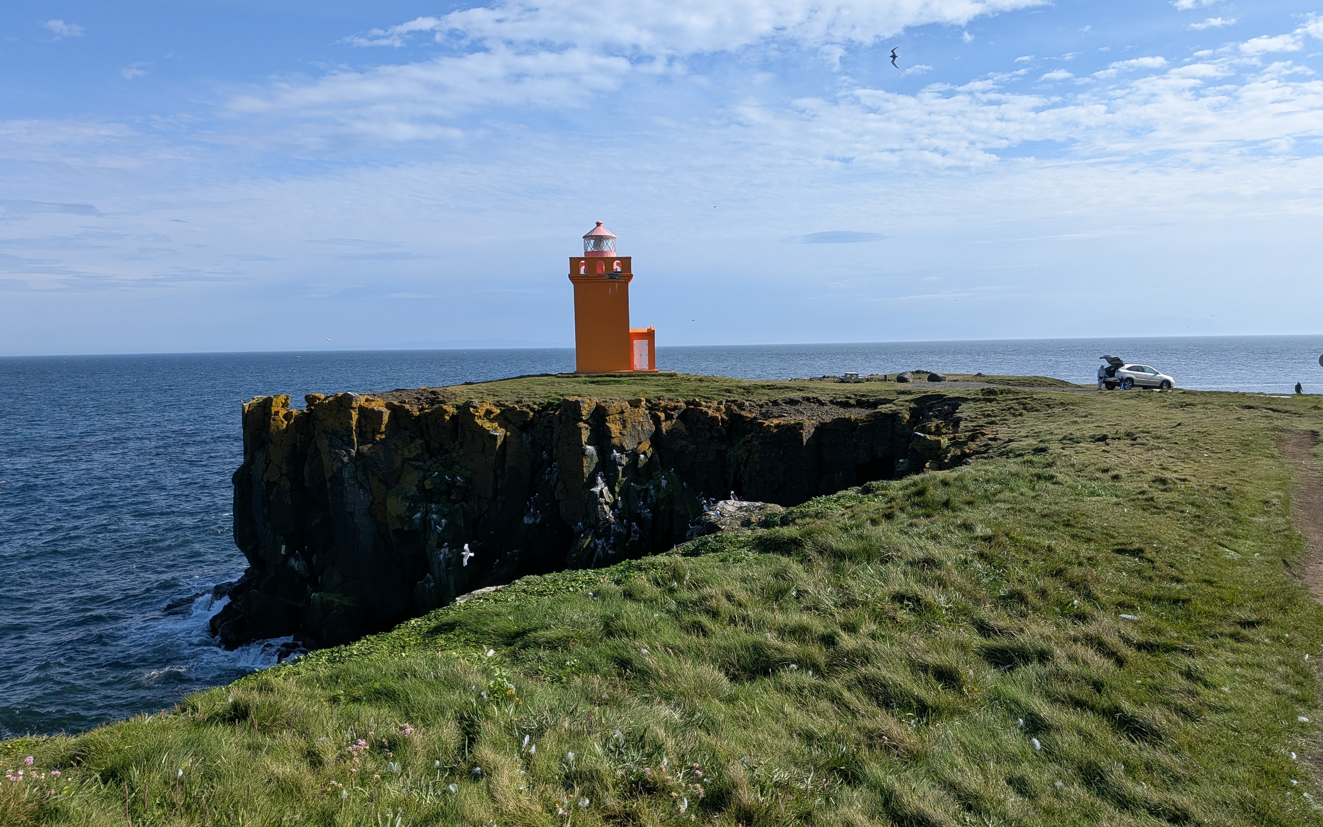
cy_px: 412
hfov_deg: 70.4
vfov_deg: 47.6
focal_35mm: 26
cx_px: 674
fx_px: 937
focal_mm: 4.53
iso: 27
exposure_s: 1/1754
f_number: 1.7
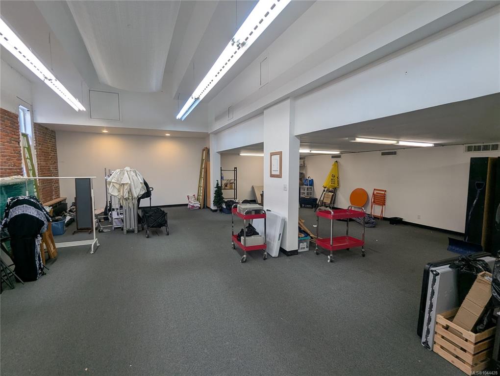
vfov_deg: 78.2
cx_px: 250
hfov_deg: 94.4
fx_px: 231
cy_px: 188
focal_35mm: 16
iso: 71
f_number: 2.2
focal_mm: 2.35
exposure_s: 1/60
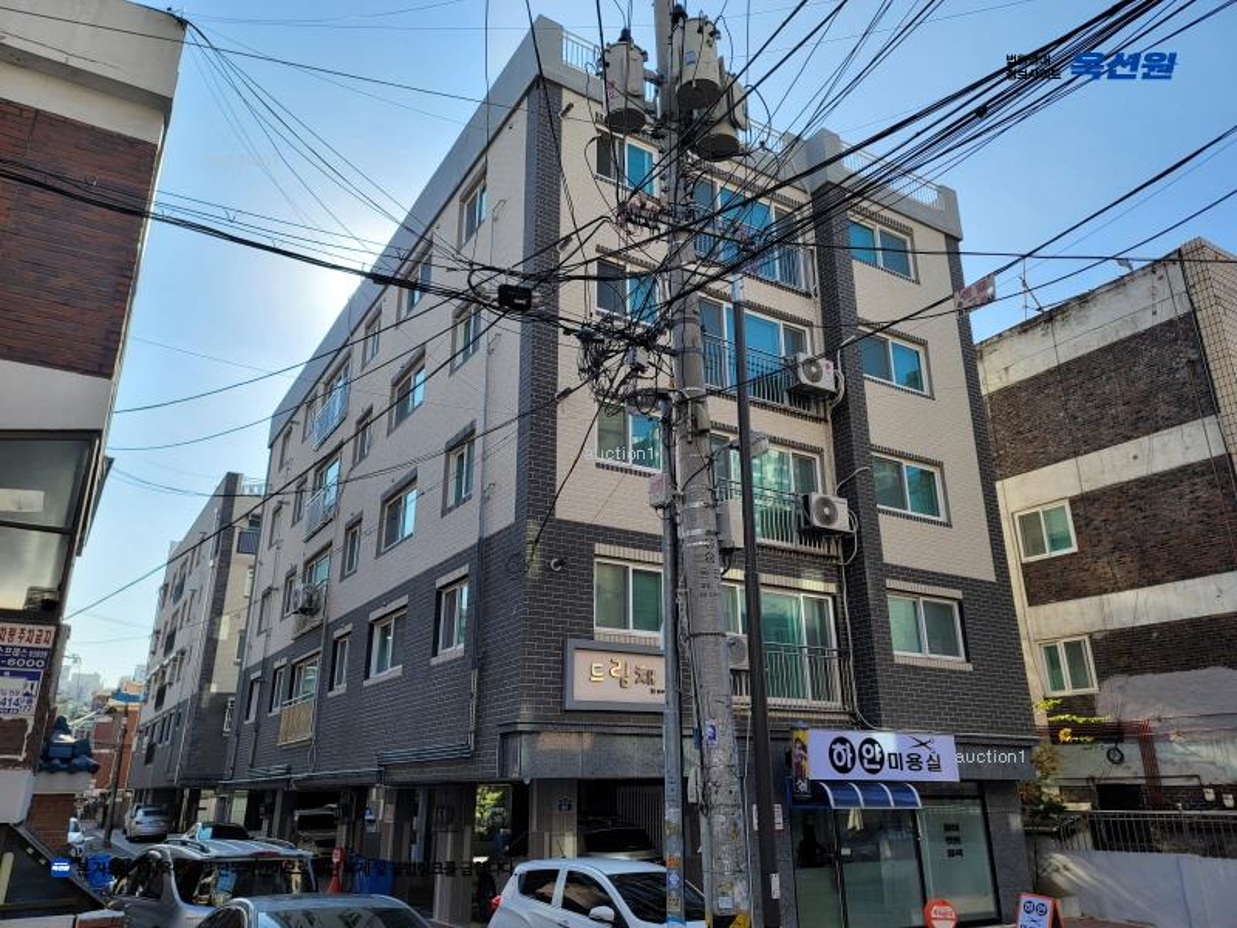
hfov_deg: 69.4
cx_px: 618
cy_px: 464
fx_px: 893
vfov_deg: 54.9
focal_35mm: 25
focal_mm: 7
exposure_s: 1/758
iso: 20
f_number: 1.8
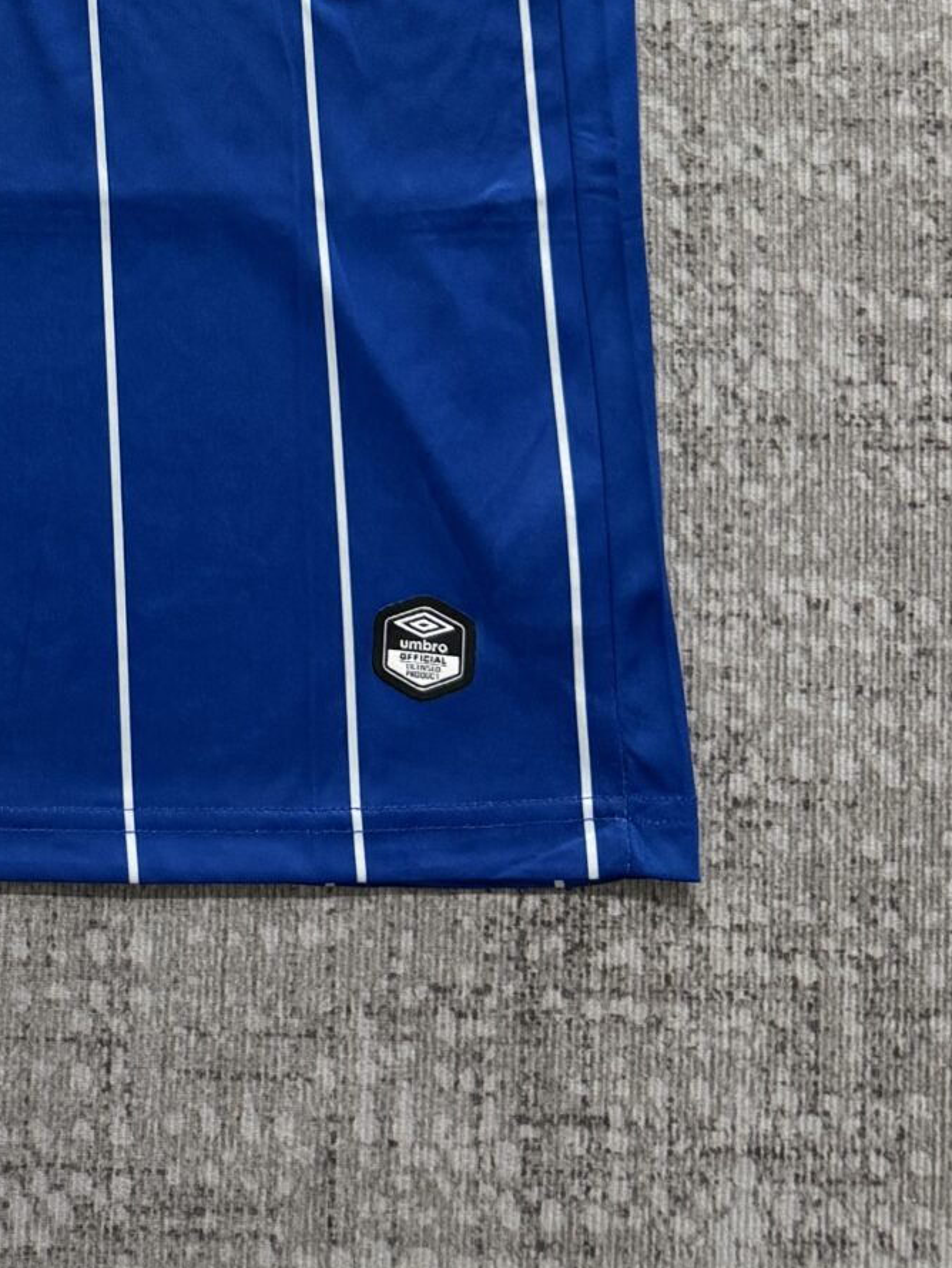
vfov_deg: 25.2
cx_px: -130
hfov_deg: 20.2
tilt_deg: -82.3
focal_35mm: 69
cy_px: -265
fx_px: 2529
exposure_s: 1/60
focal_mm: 6.76
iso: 320
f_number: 1.78
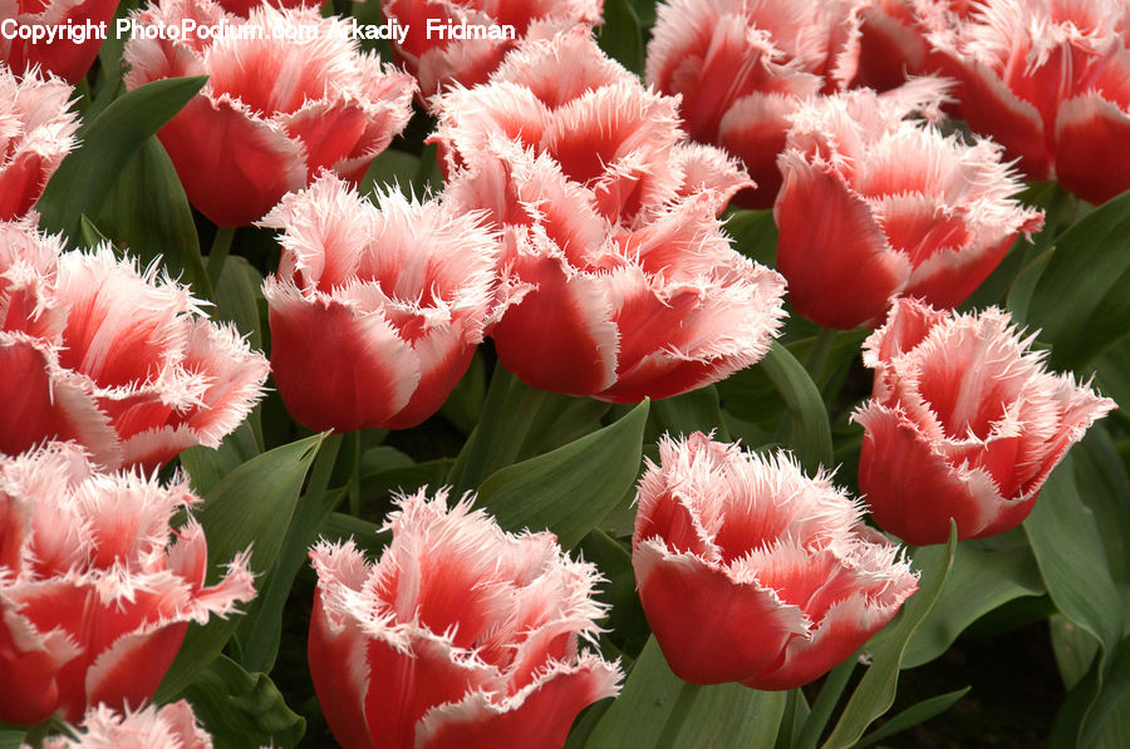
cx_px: 565
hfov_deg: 8.1
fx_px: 7991
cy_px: 374
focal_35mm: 255
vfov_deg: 5.4
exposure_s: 1/125
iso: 200
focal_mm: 170
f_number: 10
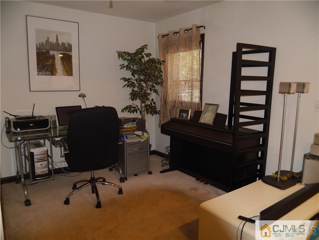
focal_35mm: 36
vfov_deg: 39.7
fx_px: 332
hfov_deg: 51.3
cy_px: 120
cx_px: 160
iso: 800
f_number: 4
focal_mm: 18
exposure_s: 1/60
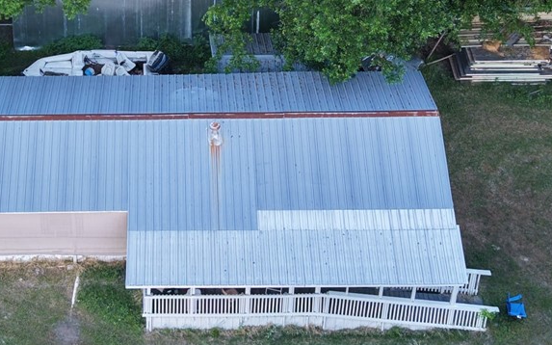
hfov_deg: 22.7
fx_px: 1369
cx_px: 175
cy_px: 14
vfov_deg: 14.2
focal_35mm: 91
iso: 250
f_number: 1.8
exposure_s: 1/40
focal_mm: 8.67
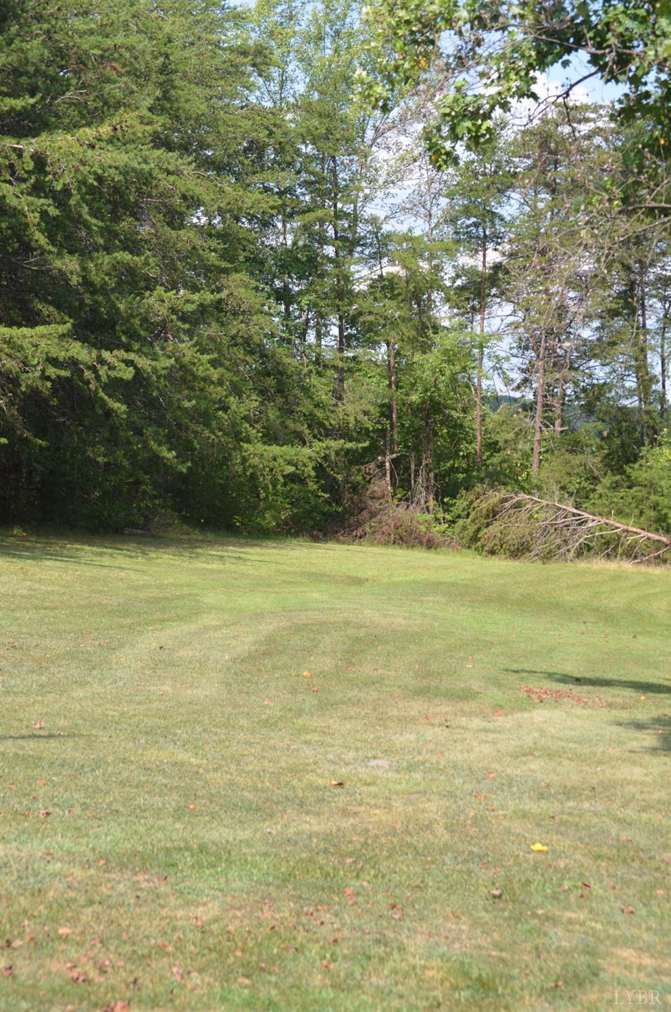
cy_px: 506
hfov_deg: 16.5
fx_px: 2316
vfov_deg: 24.7
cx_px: 336
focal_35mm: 82
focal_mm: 55
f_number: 8
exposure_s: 1/250
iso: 200
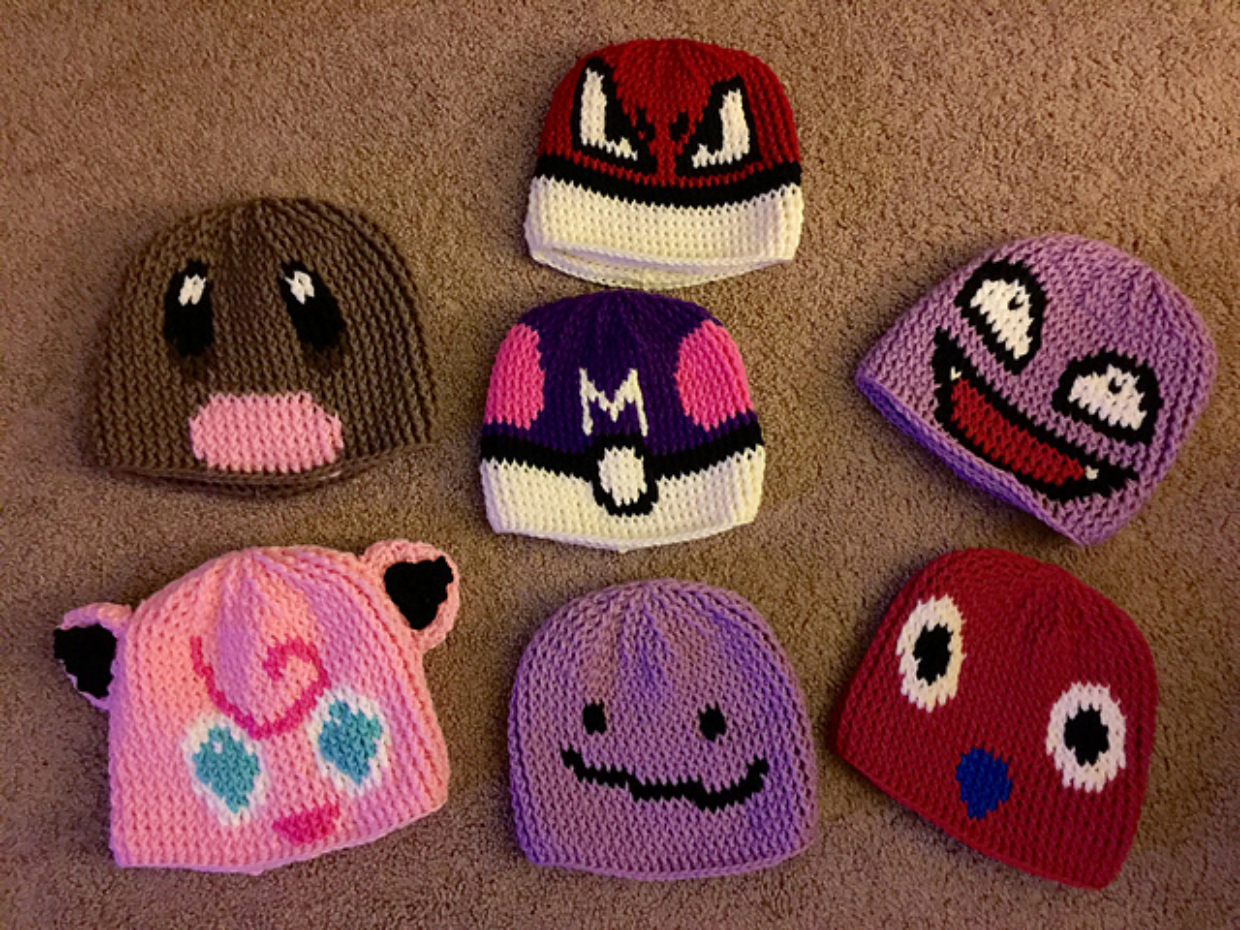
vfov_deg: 48.2
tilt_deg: -83.0
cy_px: 465
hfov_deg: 61.7
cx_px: 620
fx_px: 1039
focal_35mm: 29
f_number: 2.2
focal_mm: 4.15
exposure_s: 1/4
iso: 160
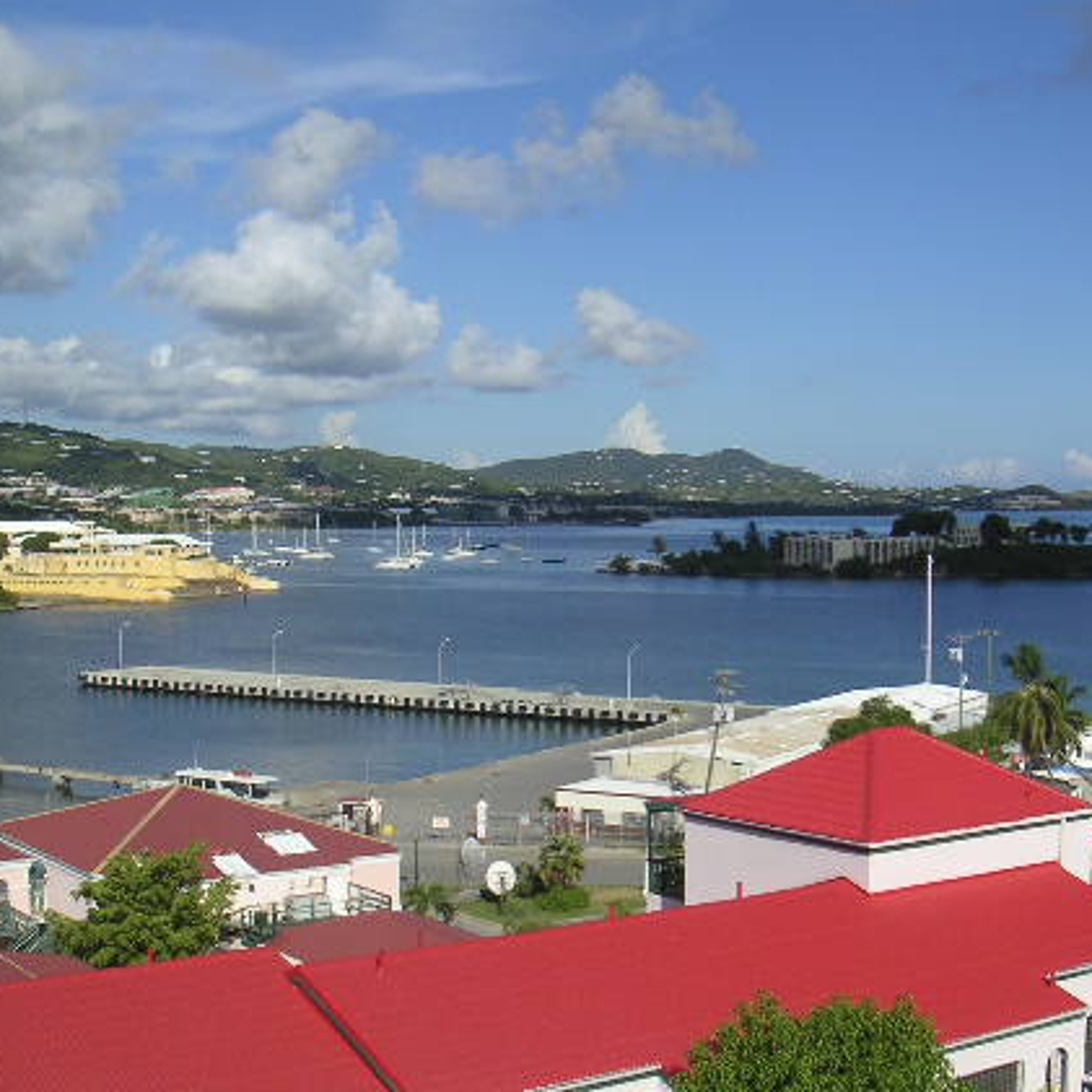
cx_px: 563
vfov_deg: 33.4
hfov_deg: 33.4
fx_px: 1820
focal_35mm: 51
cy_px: 594
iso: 50
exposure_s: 1/250
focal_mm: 6
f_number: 6.7
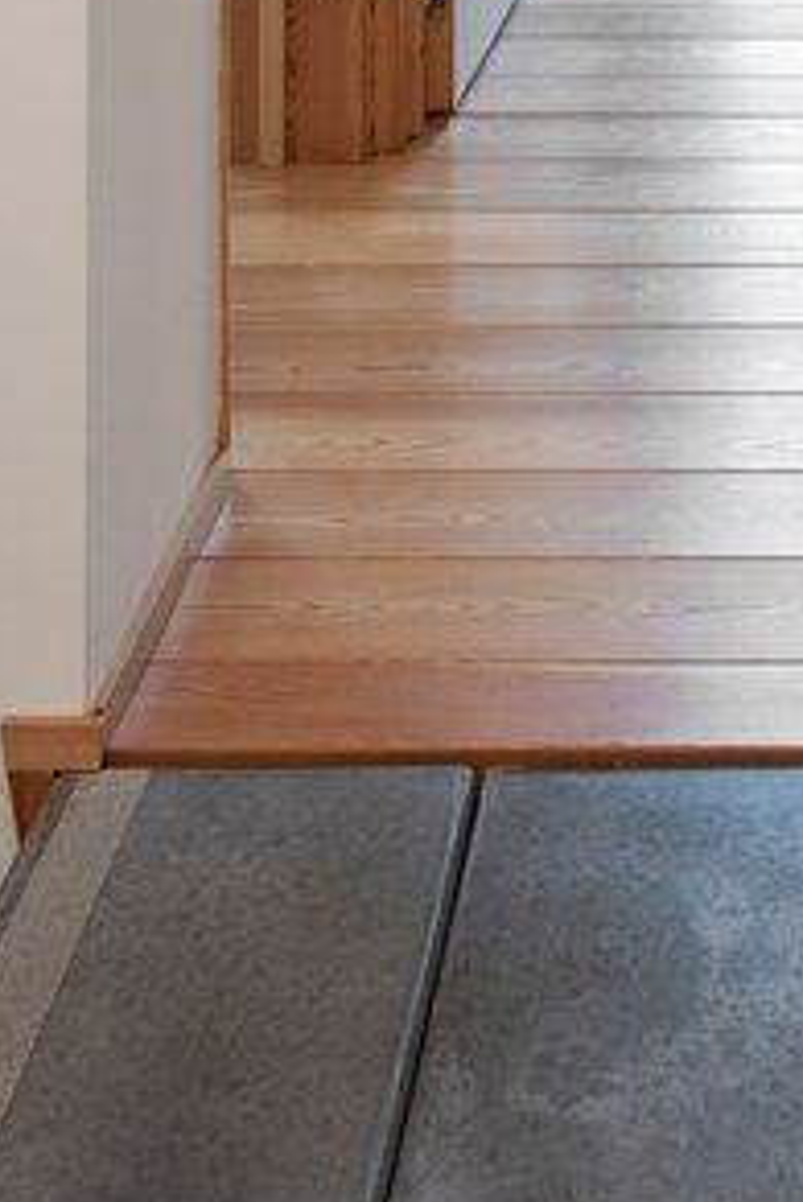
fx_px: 2606
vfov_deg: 20.8
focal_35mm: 78
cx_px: 774
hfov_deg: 17.2
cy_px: -753
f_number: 8
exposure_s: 1/6
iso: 320
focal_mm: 19
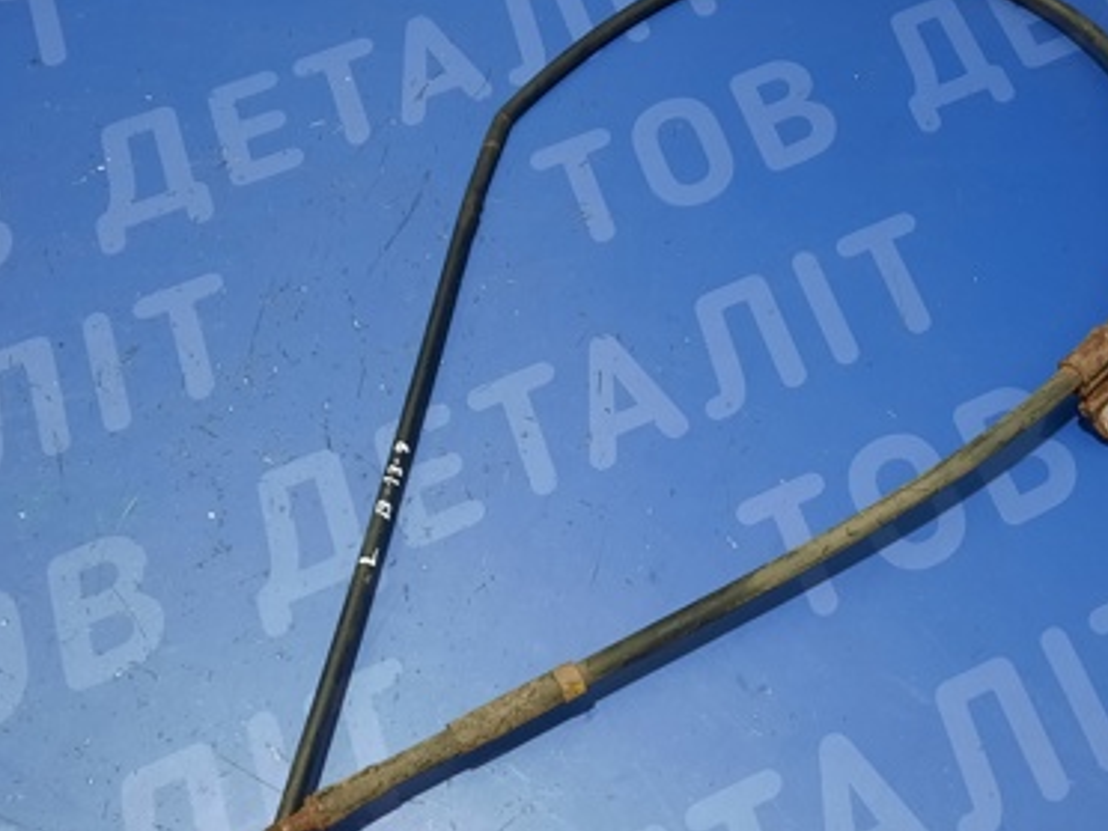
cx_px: 566
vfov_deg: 33.3
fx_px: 1376
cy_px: 545
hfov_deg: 43.8
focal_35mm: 43
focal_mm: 4.6
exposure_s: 1/33
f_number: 2
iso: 320
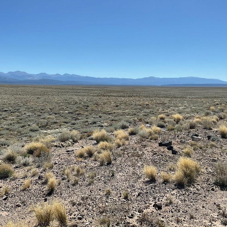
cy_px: 104
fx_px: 312
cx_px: 107
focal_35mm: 42
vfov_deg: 40.0
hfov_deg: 40.0
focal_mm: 3
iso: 16
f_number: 1.8
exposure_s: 1/2959
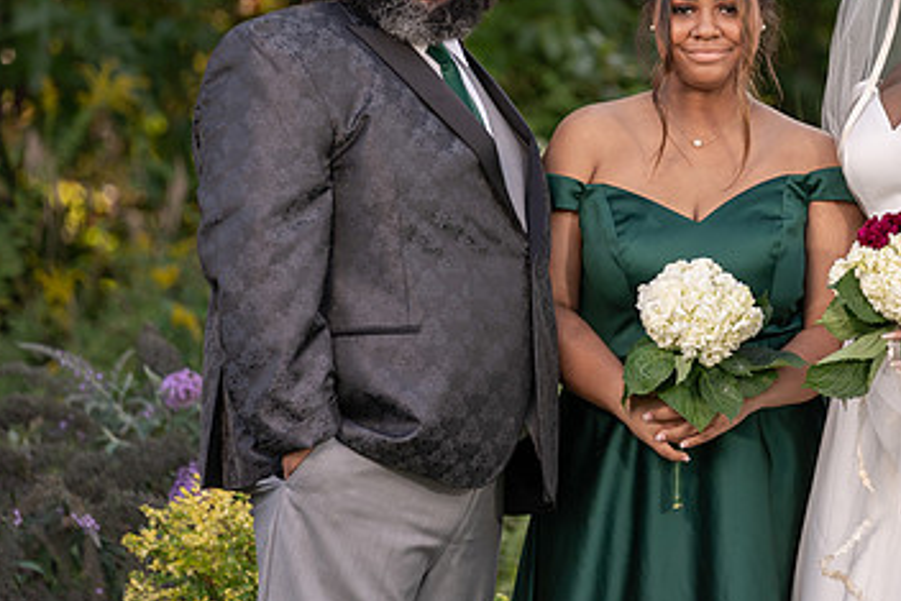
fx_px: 8287
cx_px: 695
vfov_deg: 4.2
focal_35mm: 331
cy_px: 149
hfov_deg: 6.2
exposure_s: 1/200
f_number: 4
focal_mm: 197
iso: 100
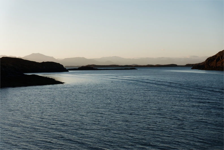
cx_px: 112
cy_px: 75
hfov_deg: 28.8
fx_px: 436
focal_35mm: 70
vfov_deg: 19.5
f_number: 9
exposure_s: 1/200
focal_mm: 25.7
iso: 100
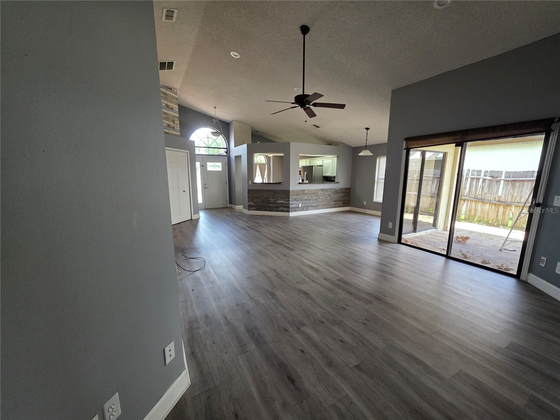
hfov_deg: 106.2
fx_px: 210
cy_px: 210
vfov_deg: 89.9
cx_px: 280
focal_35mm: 13
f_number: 1.9
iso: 250
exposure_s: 1/120
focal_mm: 2.2
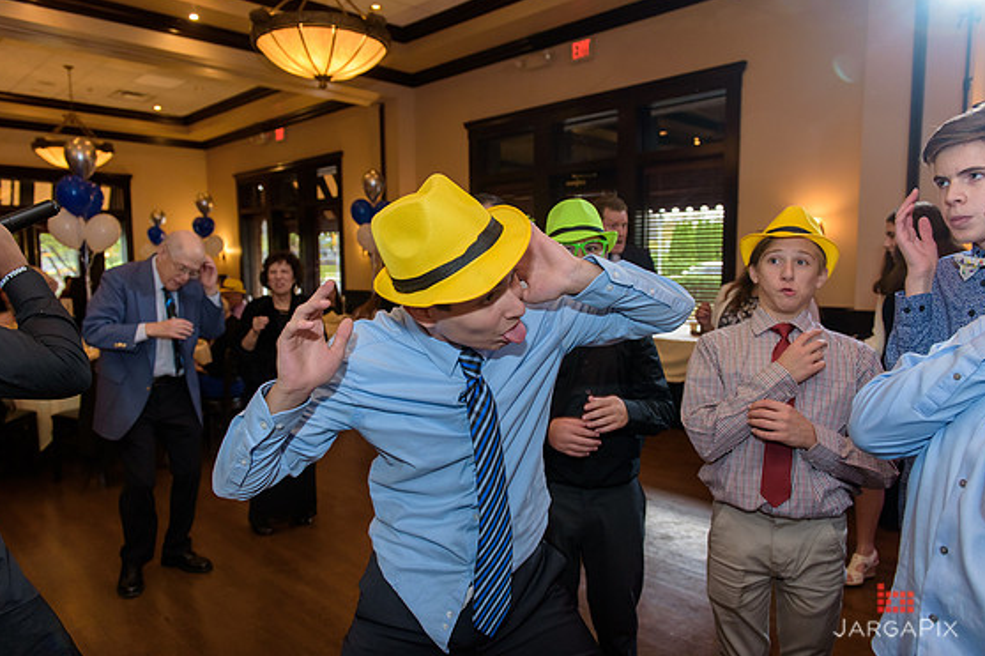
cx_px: 490
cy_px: 333
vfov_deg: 51.3
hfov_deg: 71.5
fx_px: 684
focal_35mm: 25
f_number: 3.2
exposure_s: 1/125
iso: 1600
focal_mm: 24
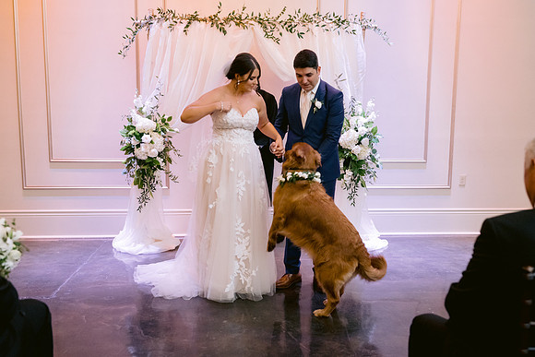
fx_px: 572
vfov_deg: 34.6
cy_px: 192
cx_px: 266
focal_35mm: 39
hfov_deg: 50.1
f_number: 2.8
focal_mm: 35
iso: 1600
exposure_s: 1/125
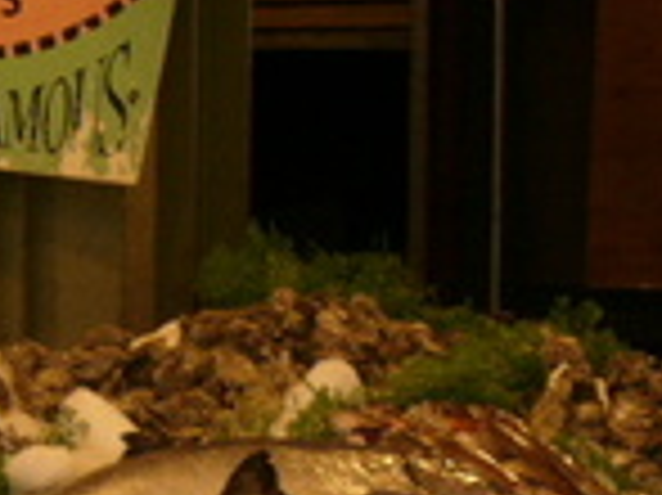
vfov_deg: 7.2
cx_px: 302
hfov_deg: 9.7
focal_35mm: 204
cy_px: 727
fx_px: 3898
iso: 100
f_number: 3.7
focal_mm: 10
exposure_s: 1/50
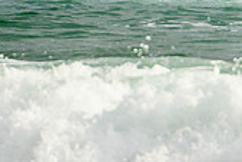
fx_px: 12695
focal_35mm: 1887
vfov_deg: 0.7
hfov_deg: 1.1
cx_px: 272
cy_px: -148
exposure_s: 1/2000
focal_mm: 400
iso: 900
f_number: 5.6
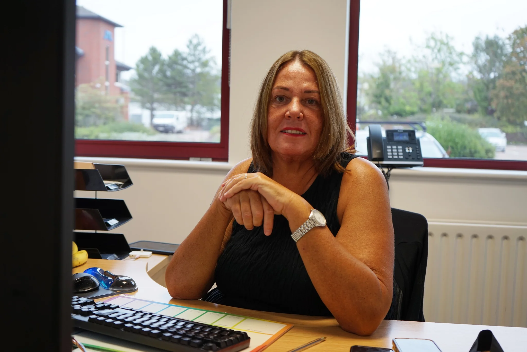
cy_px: 176
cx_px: 264
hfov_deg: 48.4
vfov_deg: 33.4
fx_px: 586
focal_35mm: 40
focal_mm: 40
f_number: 4
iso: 200
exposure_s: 1/60
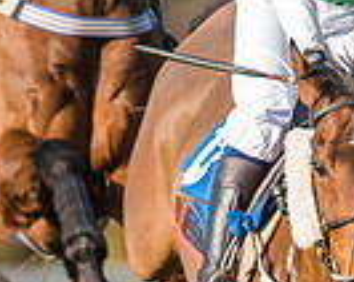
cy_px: 108
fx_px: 28508
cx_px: 775
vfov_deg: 0.6
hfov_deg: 0.7
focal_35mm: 2725
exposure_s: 1/1250
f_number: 5
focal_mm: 400
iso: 200
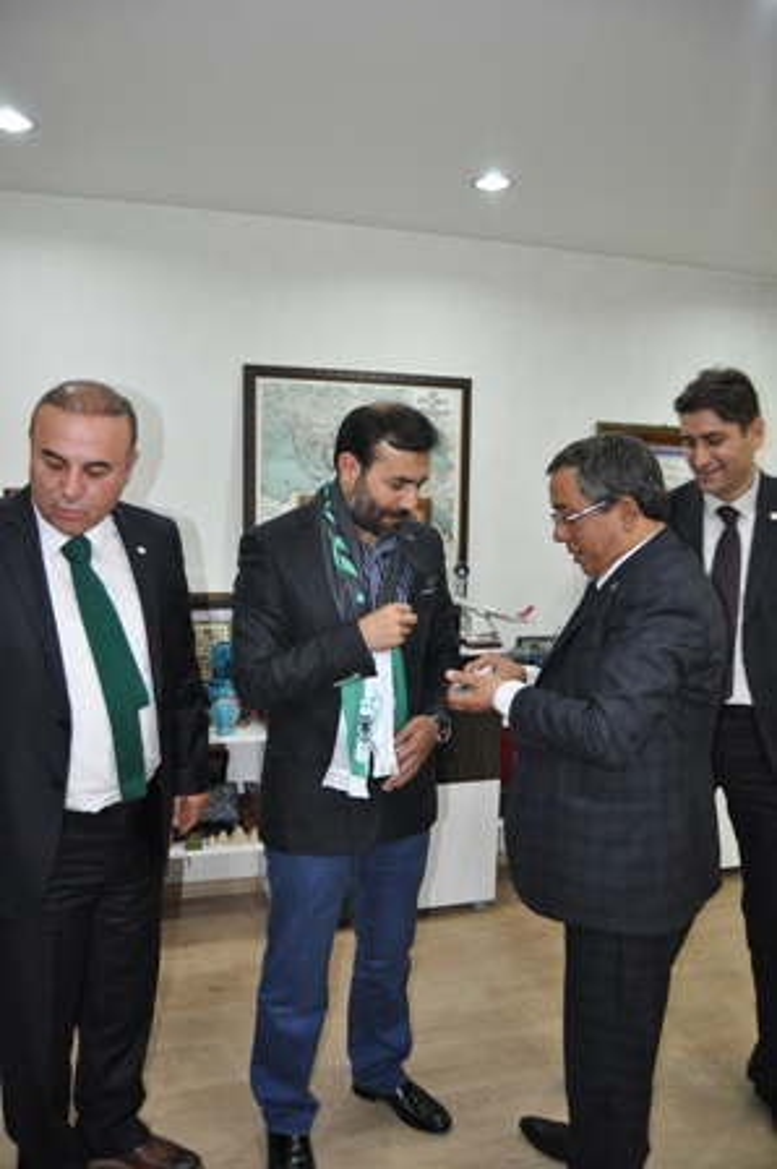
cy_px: 584
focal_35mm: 27
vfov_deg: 67.4
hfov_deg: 47.9
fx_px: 875
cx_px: 388
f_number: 3.5
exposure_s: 1/60
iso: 800
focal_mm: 18
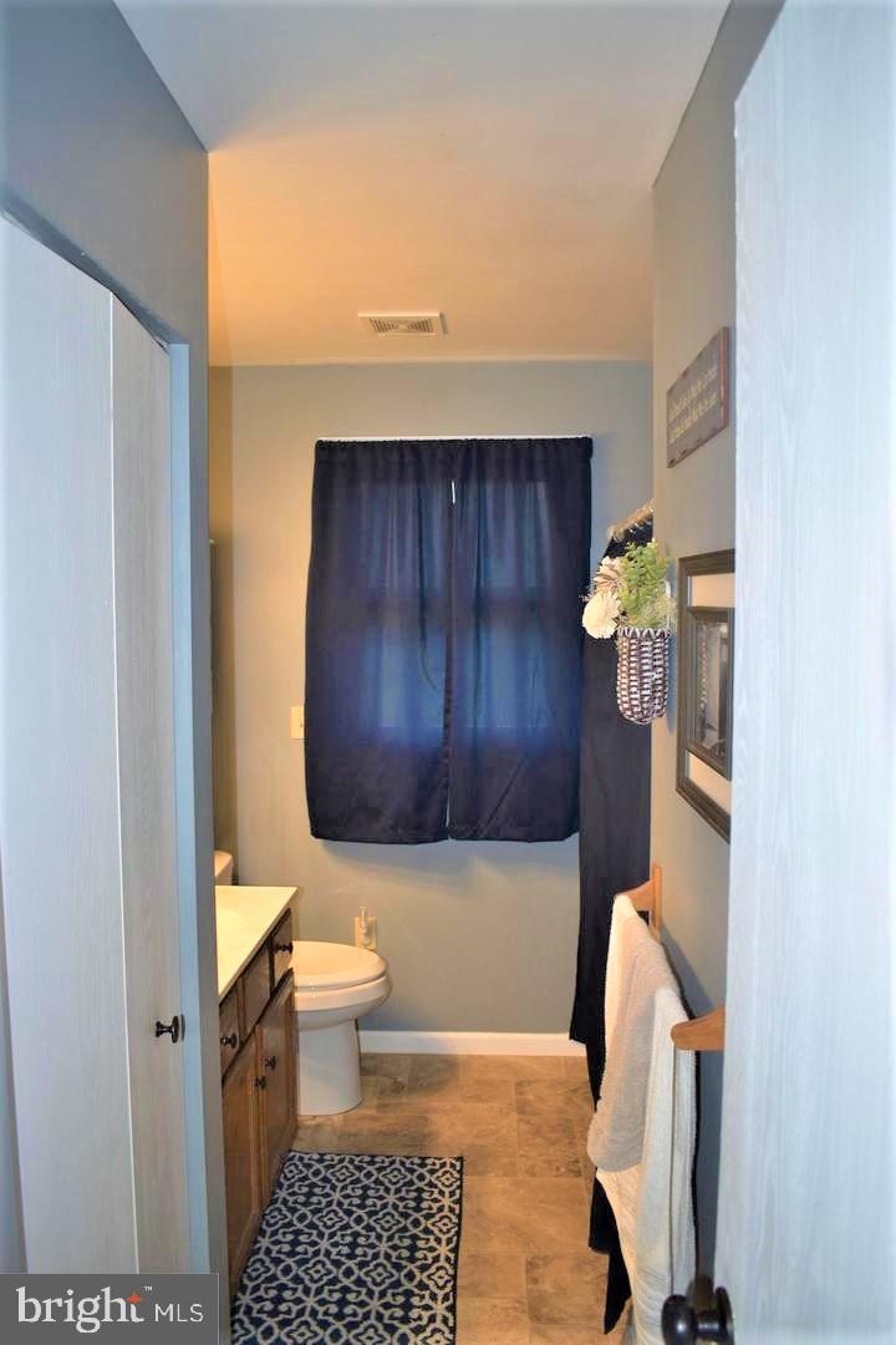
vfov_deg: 67.4
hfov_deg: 47.9
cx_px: 448
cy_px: 672
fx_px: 1008
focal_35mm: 27
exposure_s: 1/30
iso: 220
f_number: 3.5
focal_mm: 18
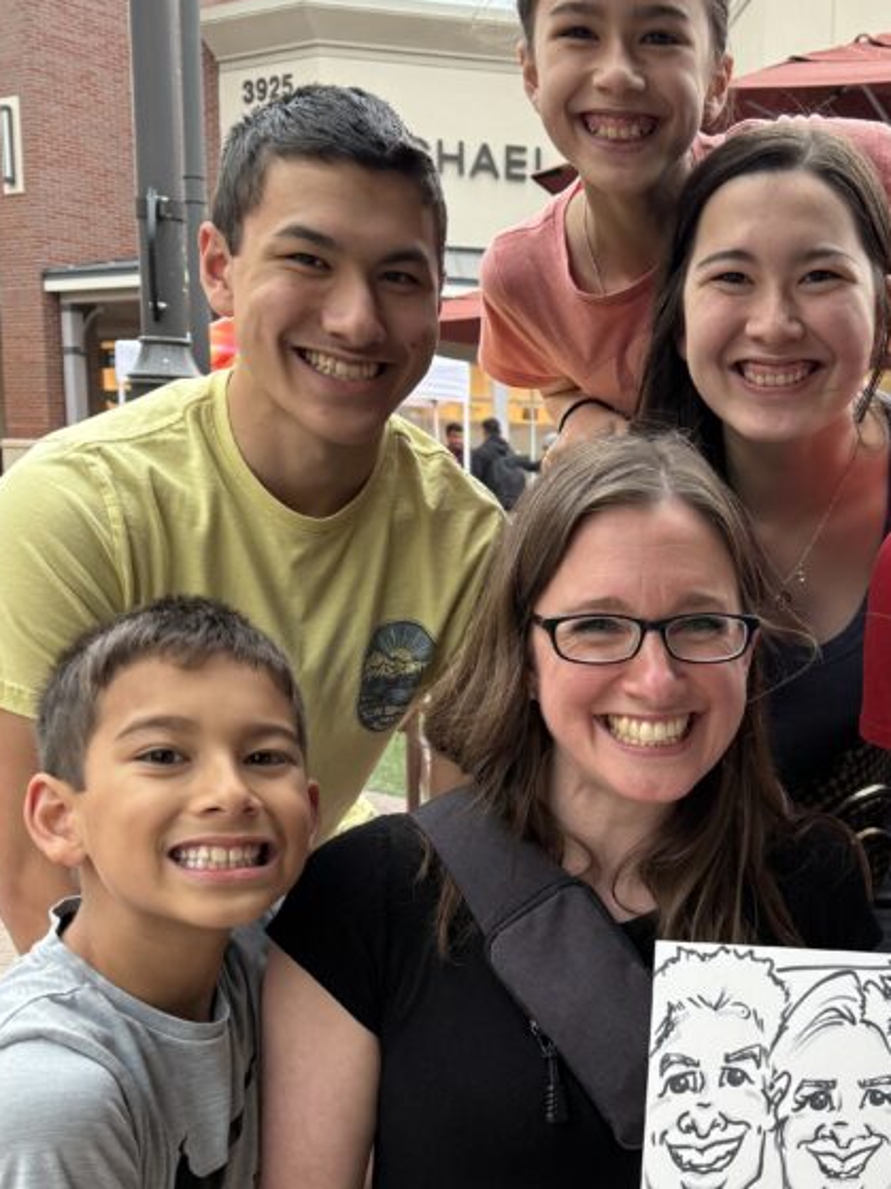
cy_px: 783
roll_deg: -2.5
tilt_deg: -12.3
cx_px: 761
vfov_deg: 42.4
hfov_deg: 31.7
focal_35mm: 44
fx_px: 1511
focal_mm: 6.76
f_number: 1.78
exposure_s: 1/159
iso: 200
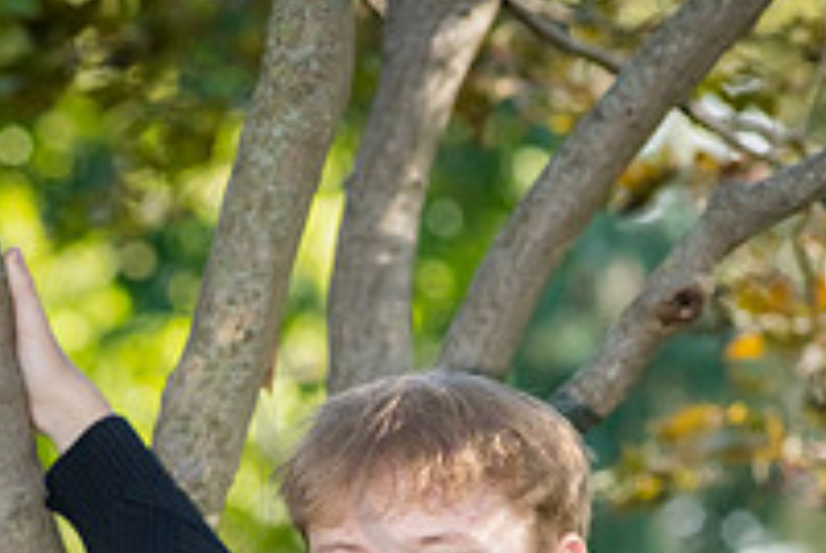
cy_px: 834
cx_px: 458
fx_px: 6962
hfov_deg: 6.8
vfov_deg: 4.5
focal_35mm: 303
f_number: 5
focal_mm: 135
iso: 800
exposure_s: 1/320
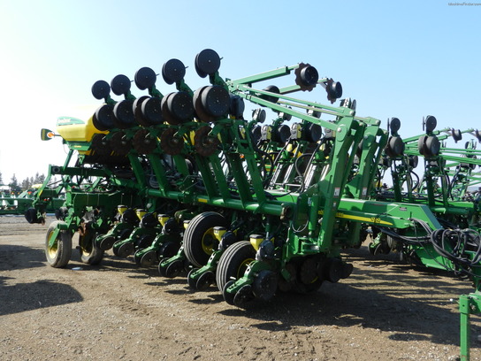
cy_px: 180
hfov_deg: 61.7
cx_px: 240
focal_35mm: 29
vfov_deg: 48.2
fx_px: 403
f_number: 3.6
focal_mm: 5.1
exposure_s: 1/800
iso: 160
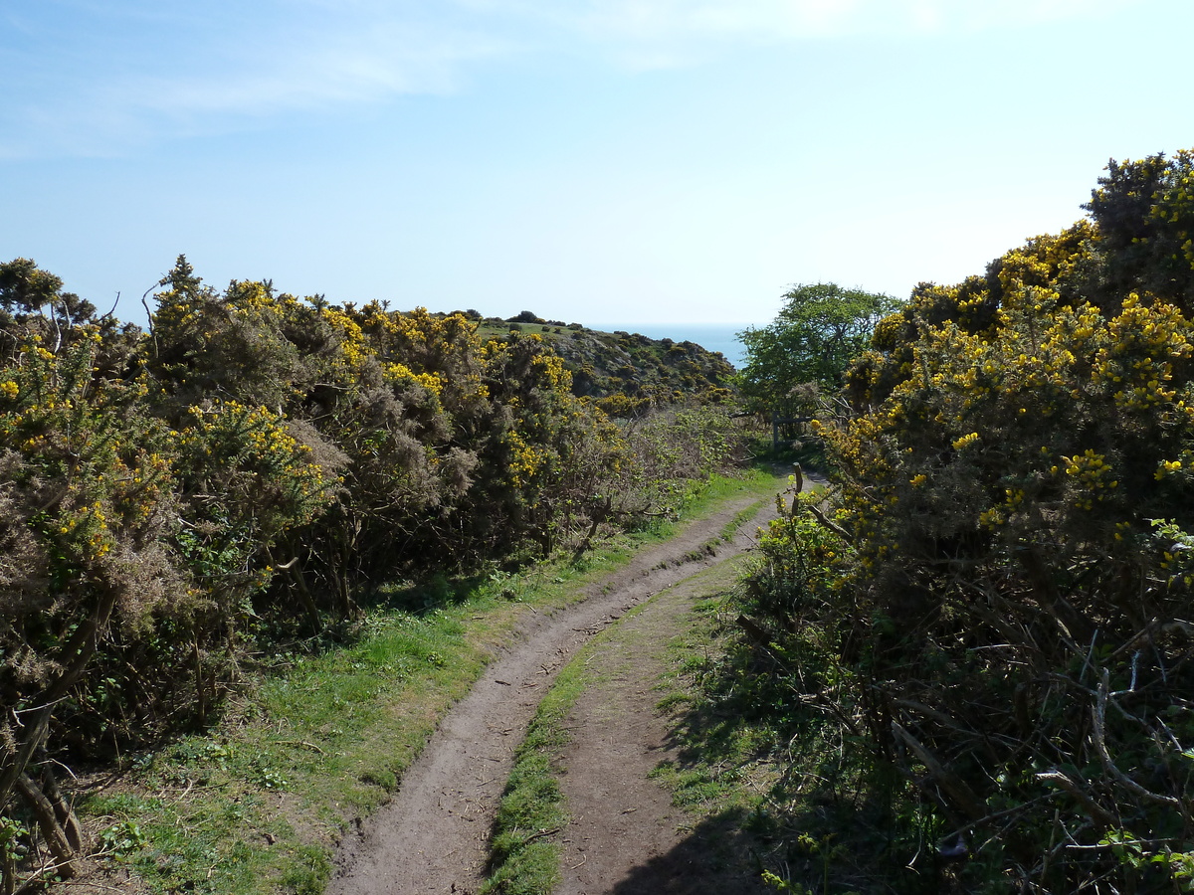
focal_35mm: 25
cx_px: 597
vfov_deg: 54.9
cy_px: 448
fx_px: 862
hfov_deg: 69.4
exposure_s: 1/400
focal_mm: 4.1
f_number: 5
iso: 125
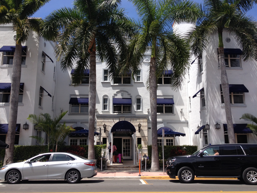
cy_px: 96
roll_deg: +0.3
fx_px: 260
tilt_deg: +10.0
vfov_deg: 40.7
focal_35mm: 35
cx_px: 128
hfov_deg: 52.6
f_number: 2.4
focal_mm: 4.28
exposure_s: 1/1623
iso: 50
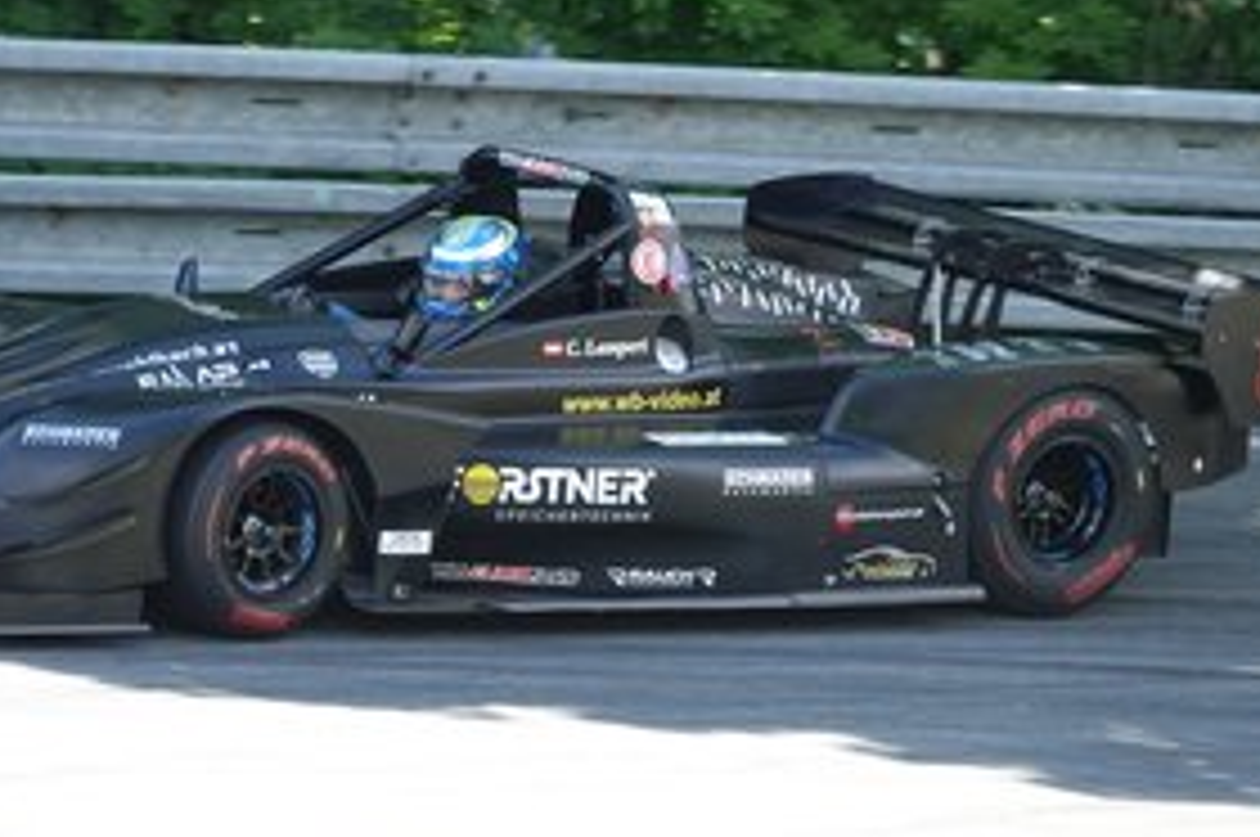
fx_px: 17444
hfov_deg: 4.1
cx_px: 392
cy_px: 405
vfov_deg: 2.7
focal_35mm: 499
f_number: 4
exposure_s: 1/800
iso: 640
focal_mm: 113.69
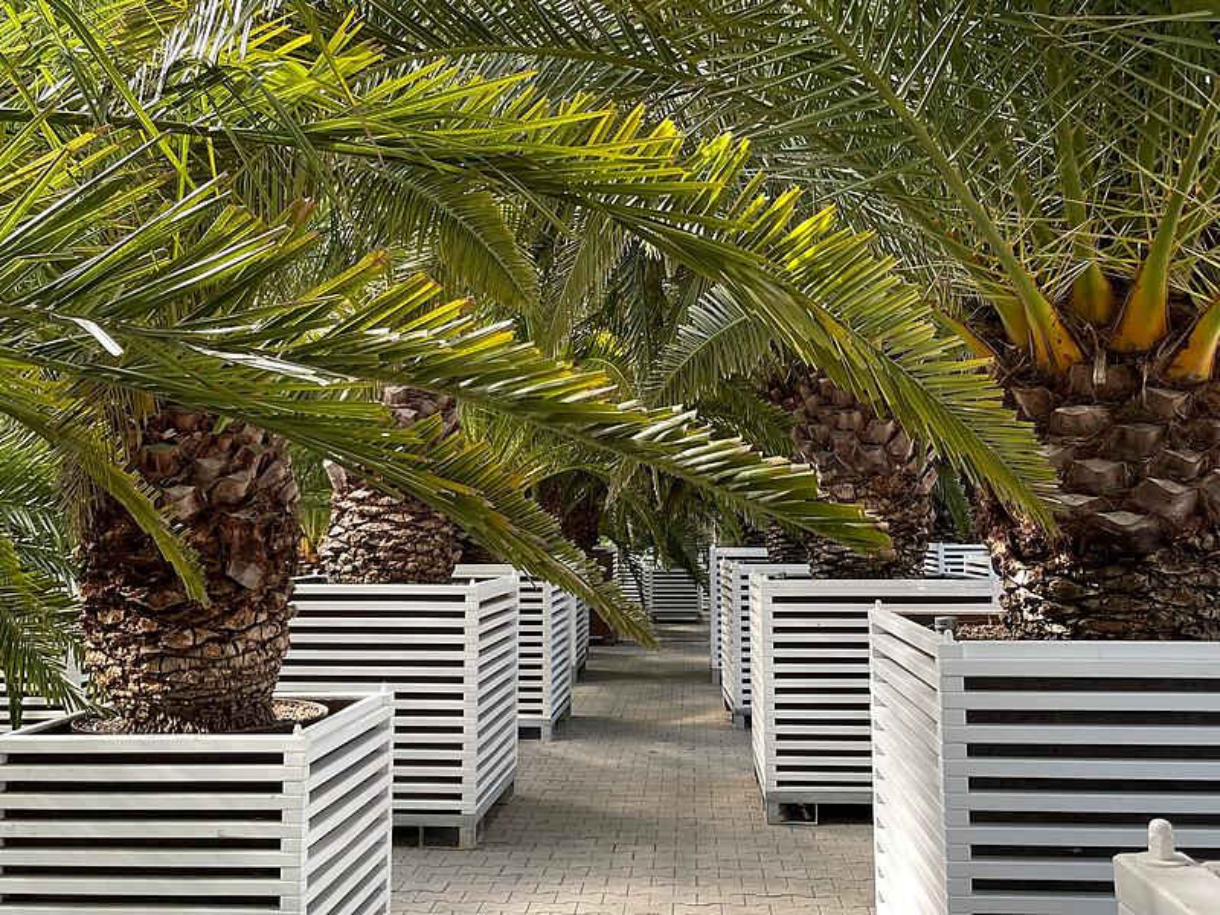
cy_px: 458
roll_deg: +0.5
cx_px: 610
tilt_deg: +4.2
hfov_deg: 67.3
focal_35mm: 26
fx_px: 916
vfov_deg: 53.1
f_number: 1.6
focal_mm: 4.2
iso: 125
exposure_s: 1/121
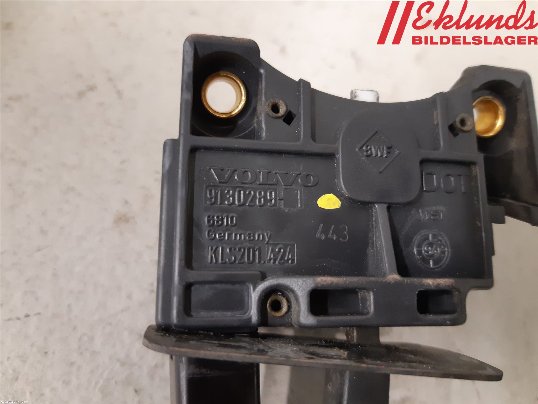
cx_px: 269
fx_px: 404
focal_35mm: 26
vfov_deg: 53.1
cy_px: 202
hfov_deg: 67.3
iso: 250
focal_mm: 3.93
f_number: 1.7
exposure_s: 1/25
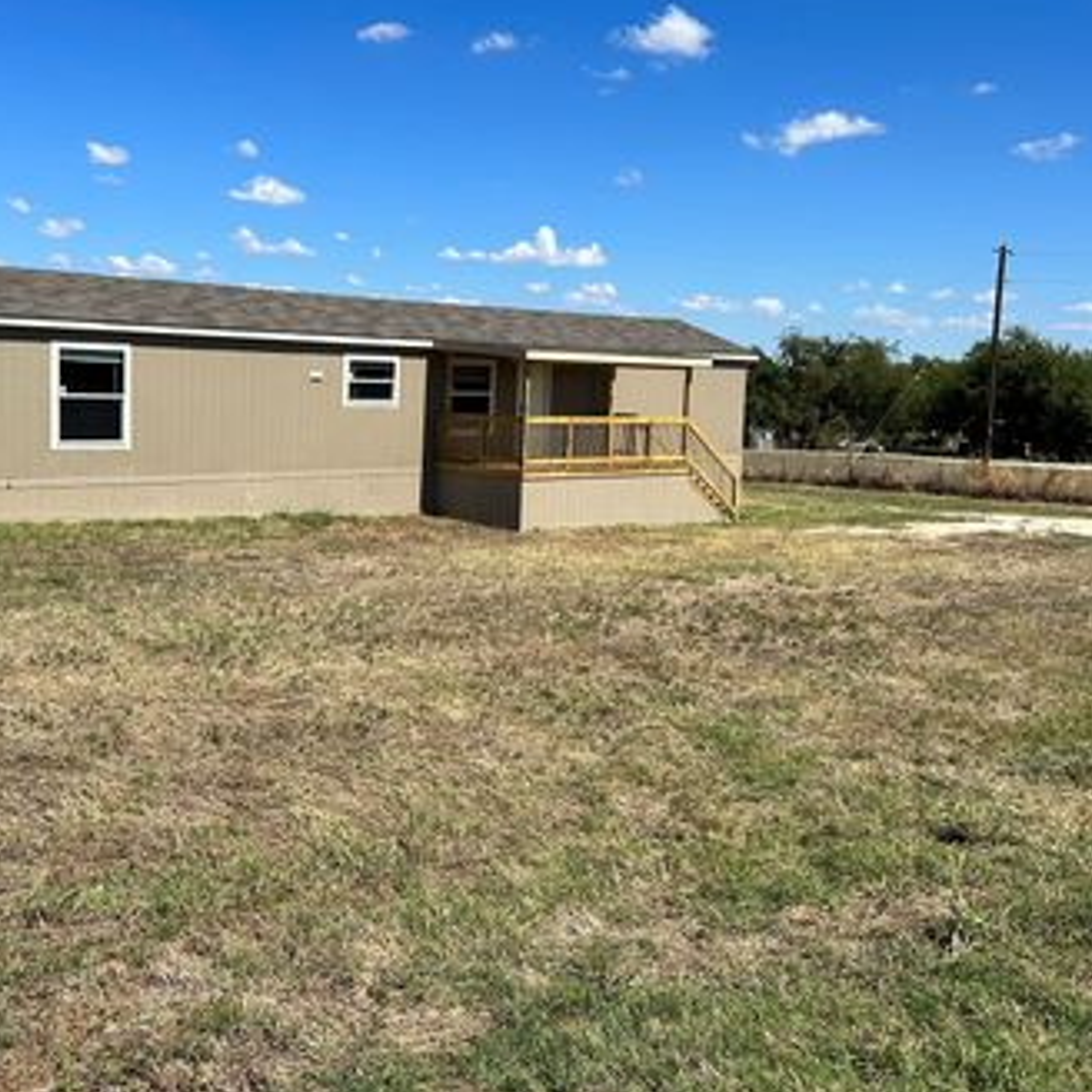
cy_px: 481
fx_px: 1249
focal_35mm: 35
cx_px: 386
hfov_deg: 46.6
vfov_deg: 47.1
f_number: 1.5
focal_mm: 5.7
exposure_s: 1/5882
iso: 50
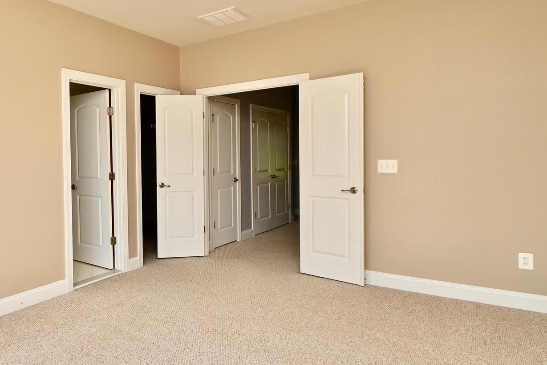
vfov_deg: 51.0
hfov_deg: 66.7
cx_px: 131
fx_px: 380
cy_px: 150
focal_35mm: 25
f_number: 7.1
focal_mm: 10
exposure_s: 1/160
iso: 200
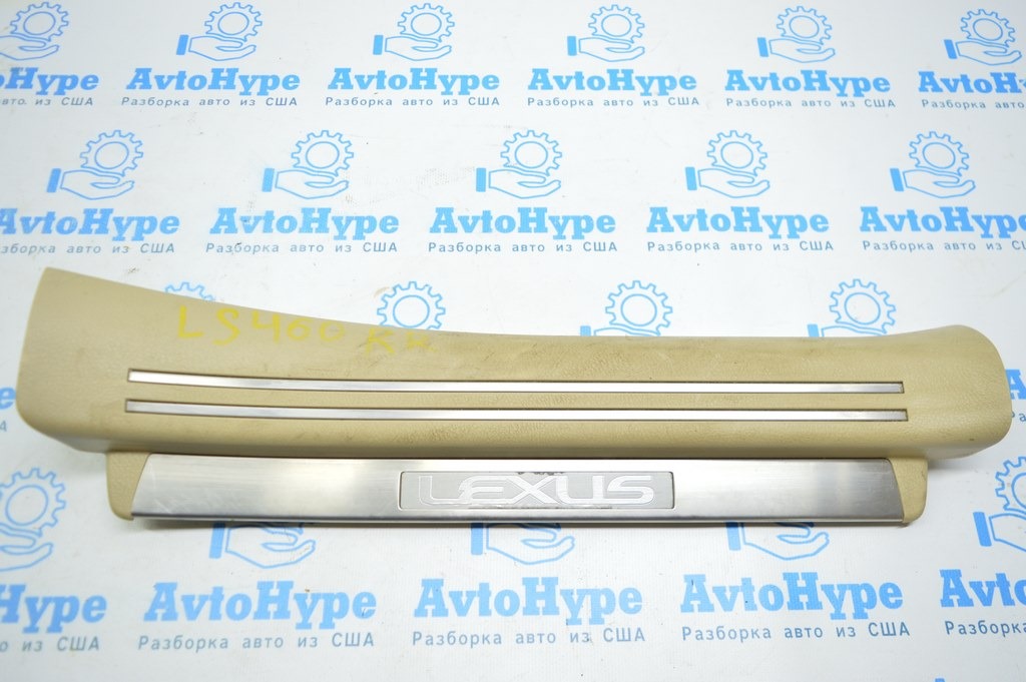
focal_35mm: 27
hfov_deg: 67.4
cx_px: 513
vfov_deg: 47.9
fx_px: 769
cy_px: 341
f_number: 3.5
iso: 400
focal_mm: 18
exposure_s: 1/50
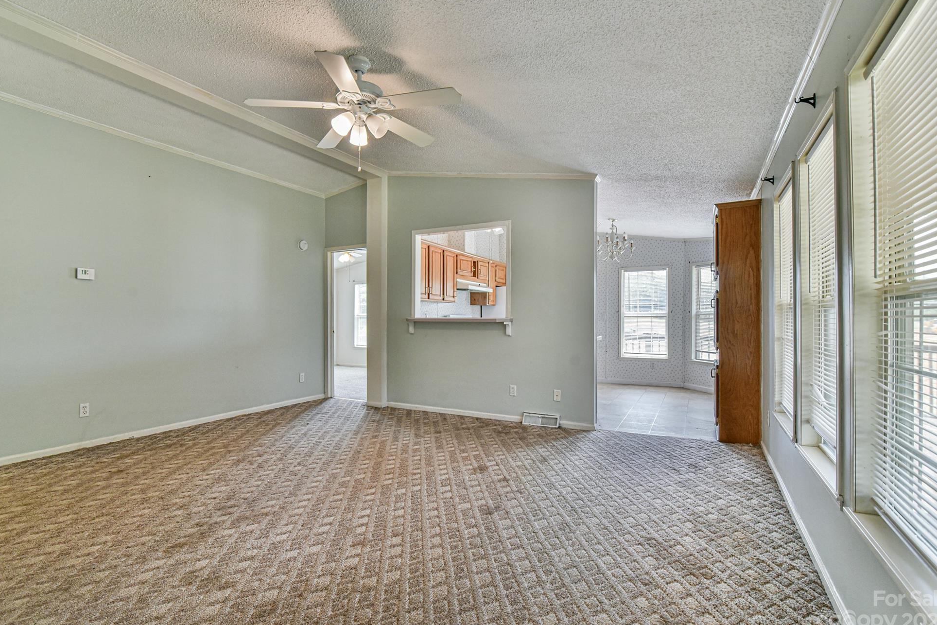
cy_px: 312
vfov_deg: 70.5
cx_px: 455
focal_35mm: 17
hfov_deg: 93.2
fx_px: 443
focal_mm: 16
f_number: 7.1
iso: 1600
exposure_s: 1/200
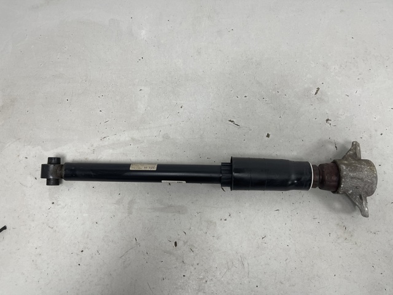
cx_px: 196
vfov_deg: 54.9
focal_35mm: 25
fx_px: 284
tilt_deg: -72.8
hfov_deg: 69.4
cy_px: 148
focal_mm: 5.1
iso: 125
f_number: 1.6
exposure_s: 1/100
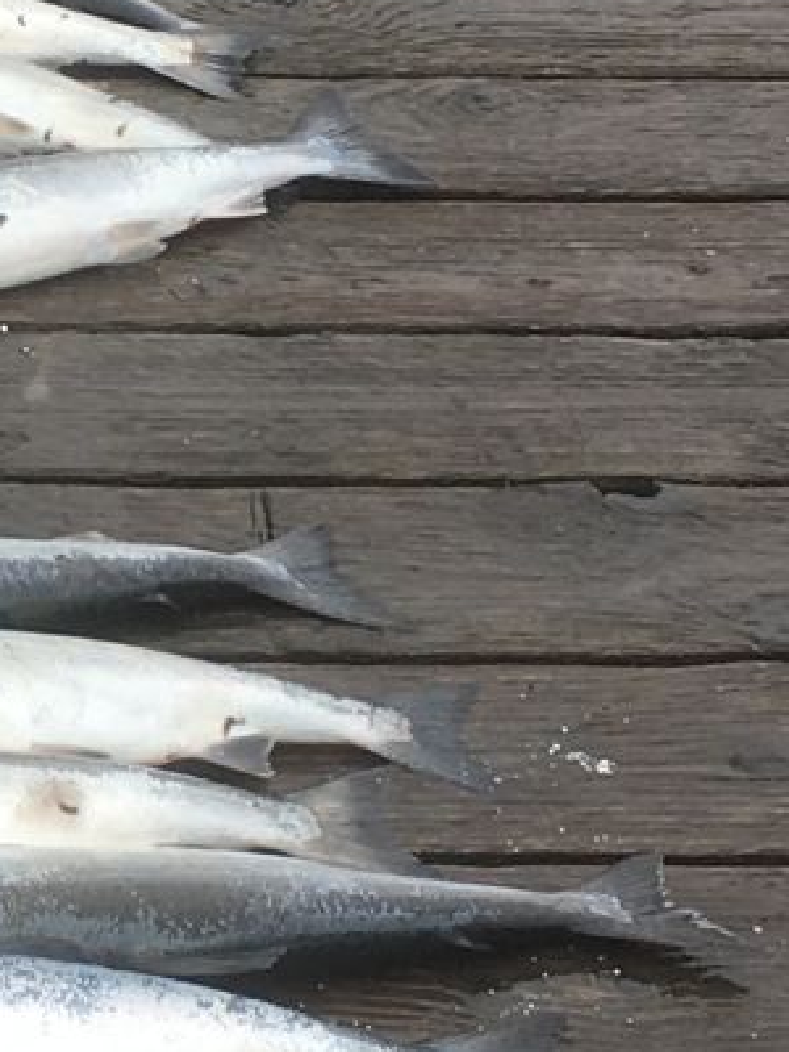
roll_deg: -0.8
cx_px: -502
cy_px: 513
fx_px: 4437
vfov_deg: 13.5
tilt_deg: -28.0
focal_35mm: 146
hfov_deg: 9.8
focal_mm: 4.15
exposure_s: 1/379
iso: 25
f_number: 2.2
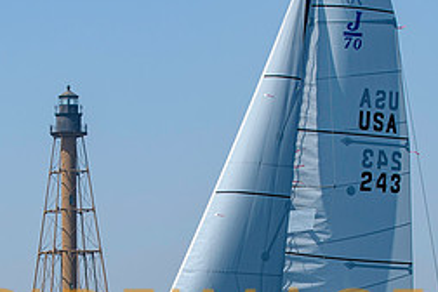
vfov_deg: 7.3
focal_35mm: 188
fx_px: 2287
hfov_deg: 10.9
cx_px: 182
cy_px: 302
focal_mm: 80
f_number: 4
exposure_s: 1/2000
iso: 200
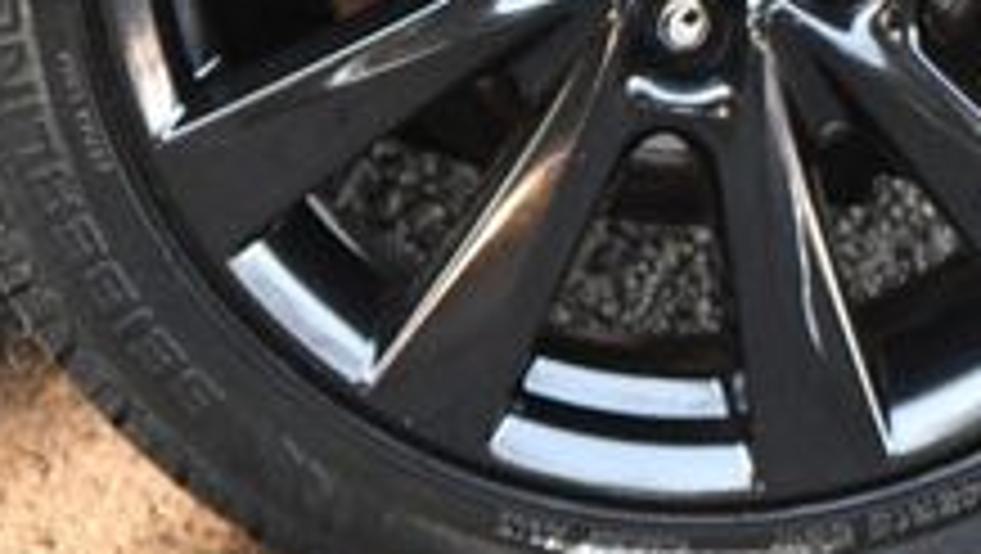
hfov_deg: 4.8
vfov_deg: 2.7
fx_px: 11740
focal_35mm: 451
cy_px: -221
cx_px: 693
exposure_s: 1/125
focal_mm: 98
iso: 1800
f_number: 4.8
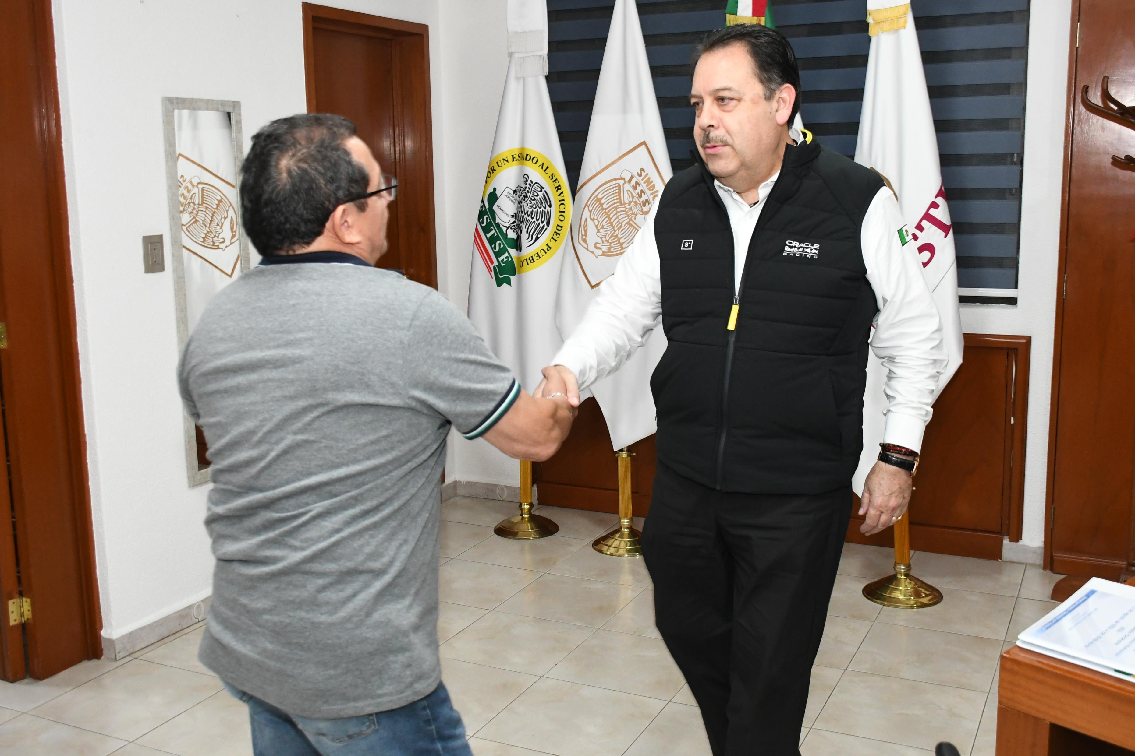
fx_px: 1166
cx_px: 582
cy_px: 348
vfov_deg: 35.9
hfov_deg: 51.9
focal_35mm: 37
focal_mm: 22
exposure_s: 1/100
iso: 2500
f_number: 5
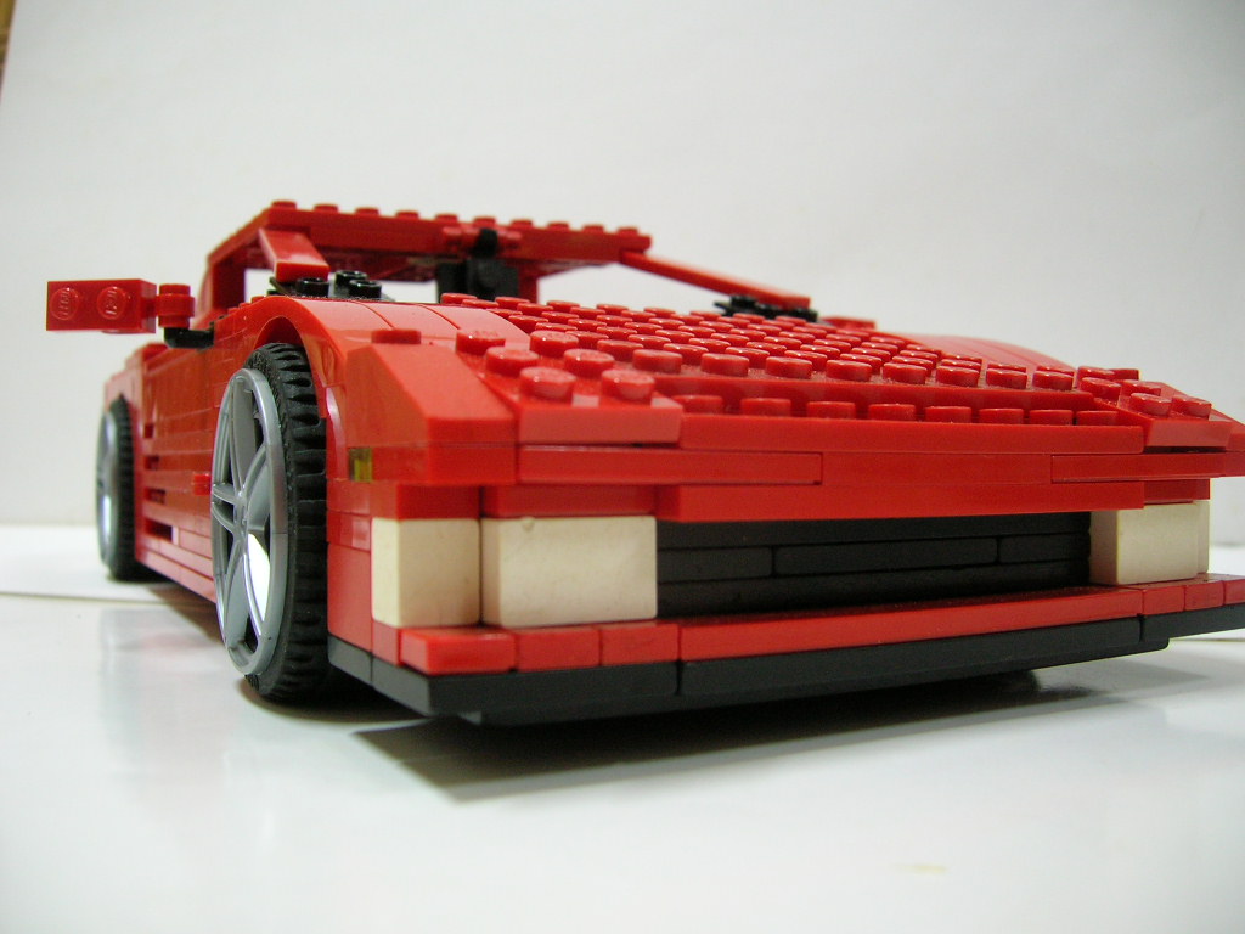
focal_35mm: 34
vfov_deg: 41.8
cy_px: 467
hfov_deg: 54.0
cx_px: 622
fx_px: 1223
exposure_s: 1/2.8
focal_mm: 5.7
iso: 100
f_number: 2.9
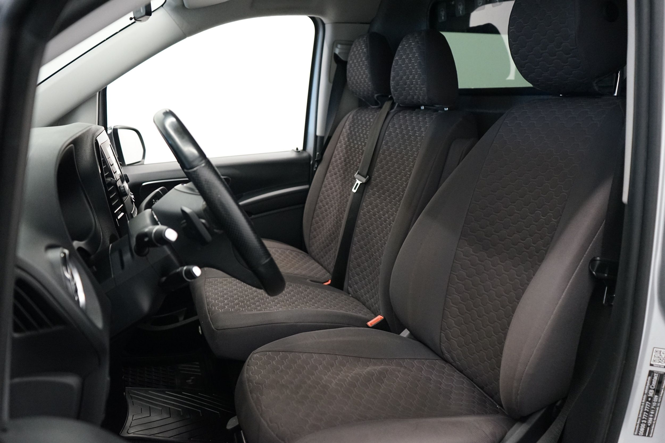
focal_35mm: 30
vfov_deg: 43.6
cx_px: 332
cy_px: 222
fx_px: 554
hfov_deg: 61.9
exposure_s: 1/160
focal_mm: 30
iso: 4000
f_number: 3.5
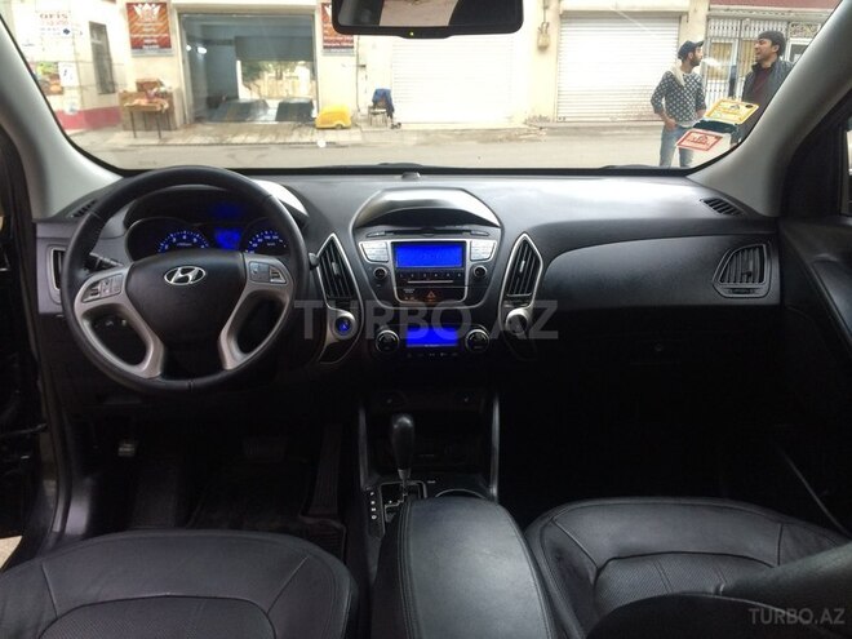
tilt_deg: -19.0
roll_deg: +1.2
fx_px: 714
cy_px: 320
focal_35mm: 29
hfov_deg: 61.7
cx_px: 426
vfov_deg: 48.2
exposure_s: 1/33
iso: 125
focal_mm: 4.15
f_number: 2.2
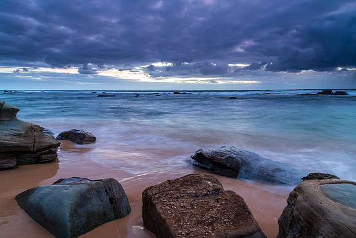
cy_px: 119
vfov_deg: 52.1
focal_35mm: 25
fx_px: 243
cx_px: 178
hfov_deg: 72.5
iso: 100
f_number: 8
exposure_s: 2.5
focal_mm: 24
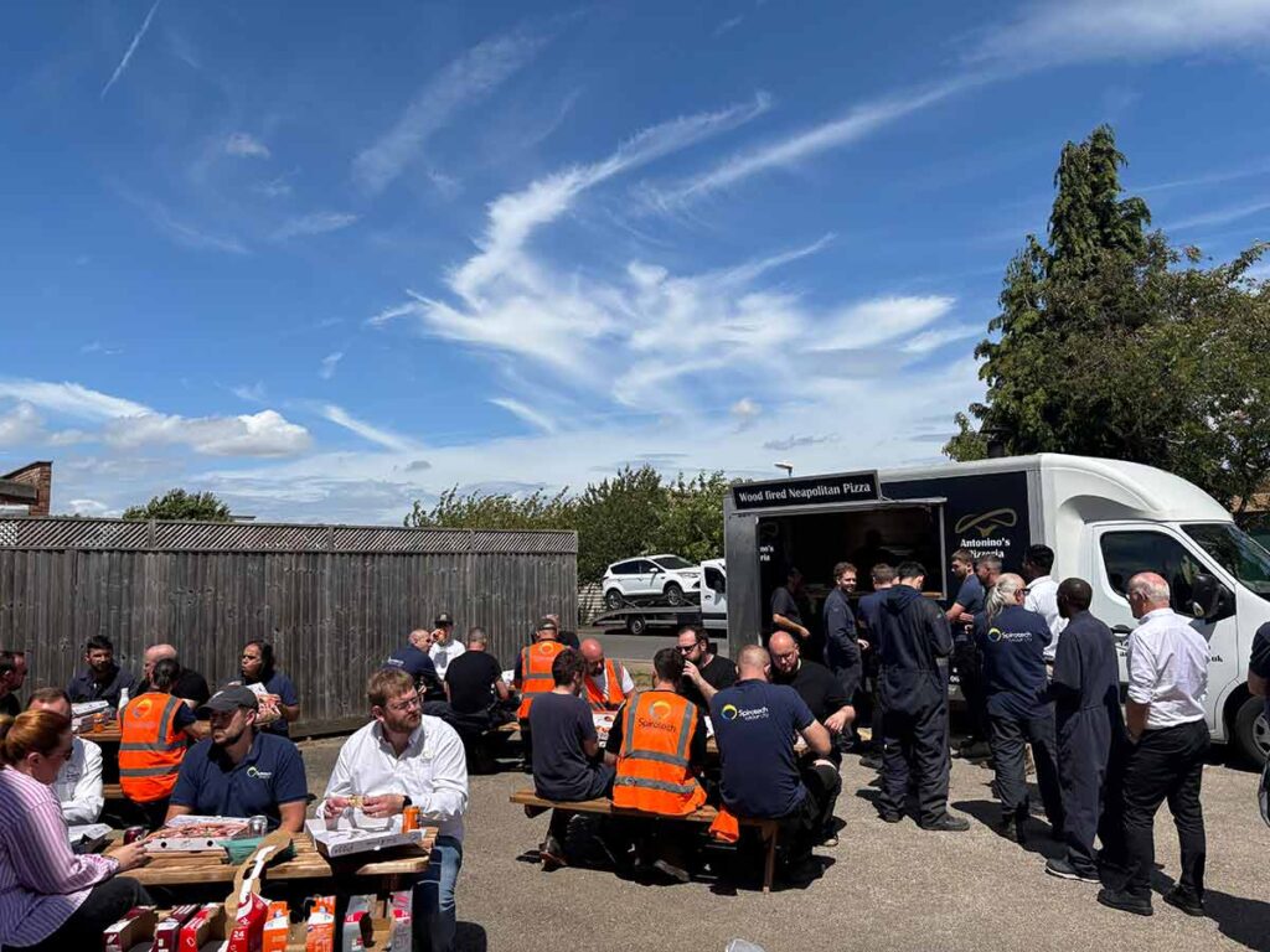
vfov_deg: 53.1
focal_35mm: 26
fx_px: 954
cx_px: 635
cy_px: 476
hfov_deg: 67.3
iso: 50
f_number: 1.6
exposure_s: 1/4630
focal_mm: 5.96
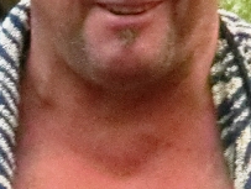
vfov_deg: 2.6
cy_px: 284
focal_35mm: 574
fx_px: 4169
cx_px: 113
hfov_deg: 3.4
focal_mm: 19.98
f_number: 5.4
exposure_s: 1/100
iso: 1600
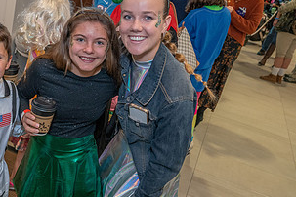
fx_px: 378
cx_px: 47
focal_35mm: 46
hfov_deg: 40.4
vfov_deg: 29.2
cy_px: 97
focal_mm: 24
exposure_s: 1/160
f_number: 4
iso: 2500
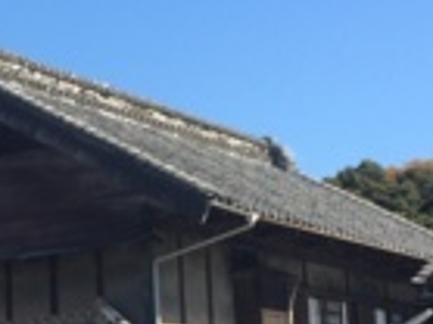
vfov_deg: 11.8
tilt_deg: +7.4
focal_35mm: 125
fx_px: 1562
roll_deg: +1.1
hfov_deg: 15.5
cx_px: -9
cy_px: 249
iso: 32
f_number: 2.2
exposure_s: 1/860
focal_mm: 4.15
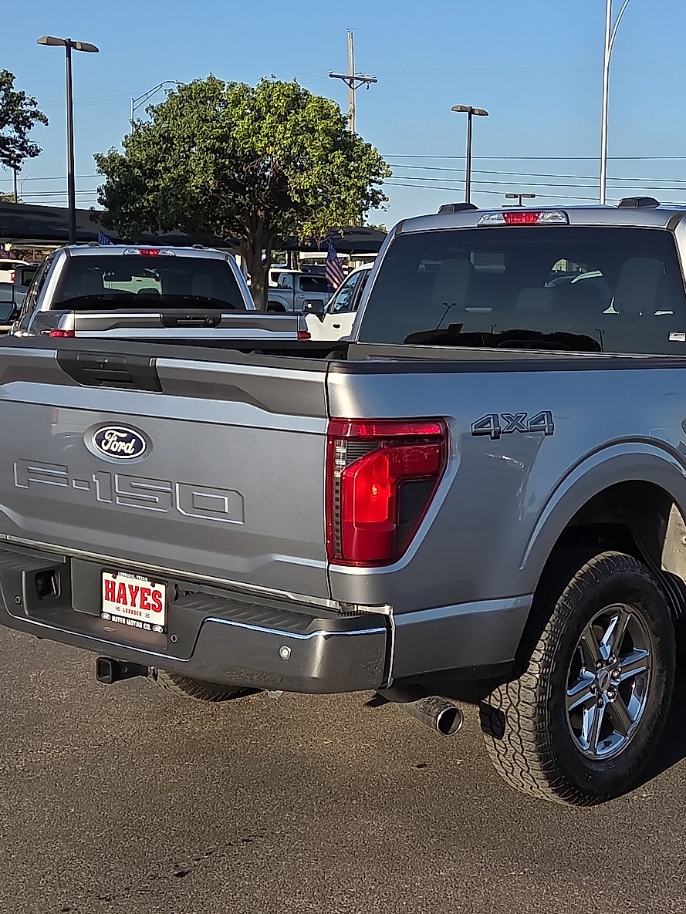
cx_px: 475
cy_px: 455
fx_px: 1427
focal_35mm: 54
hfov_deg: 26.8
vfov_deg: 35.5
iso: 25
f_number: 1.8
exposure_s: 1/1429
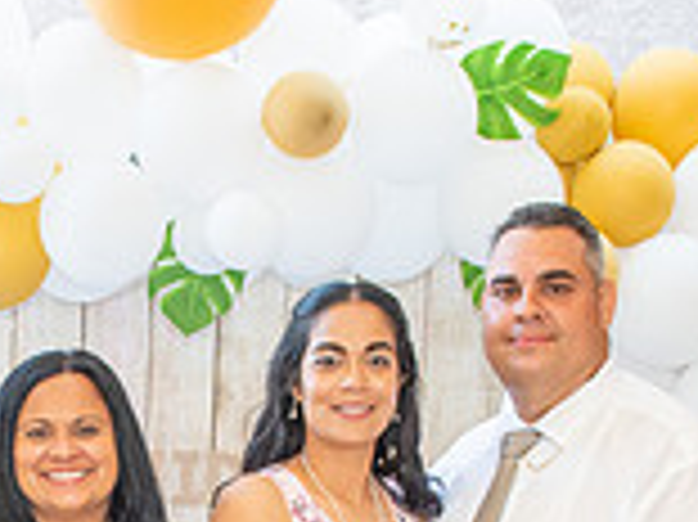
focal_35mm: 105
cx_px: 101
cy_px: 796
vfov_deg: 13.2
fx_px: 2116
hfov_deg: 18.5
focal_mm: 24
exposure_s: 1/160
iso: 500
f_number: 5
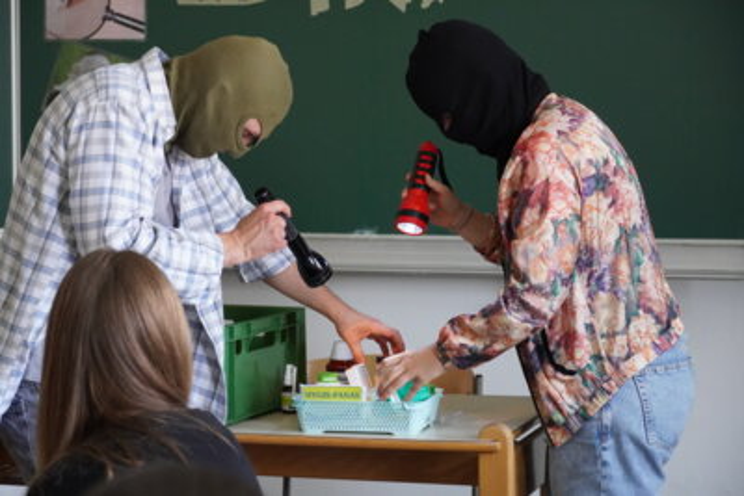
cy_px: 248
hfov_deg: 19.4
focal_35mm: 105
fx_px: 2171
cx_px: 372
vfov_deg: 13.1
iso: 4000
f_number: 5.6
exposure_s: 1/160
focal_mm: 70
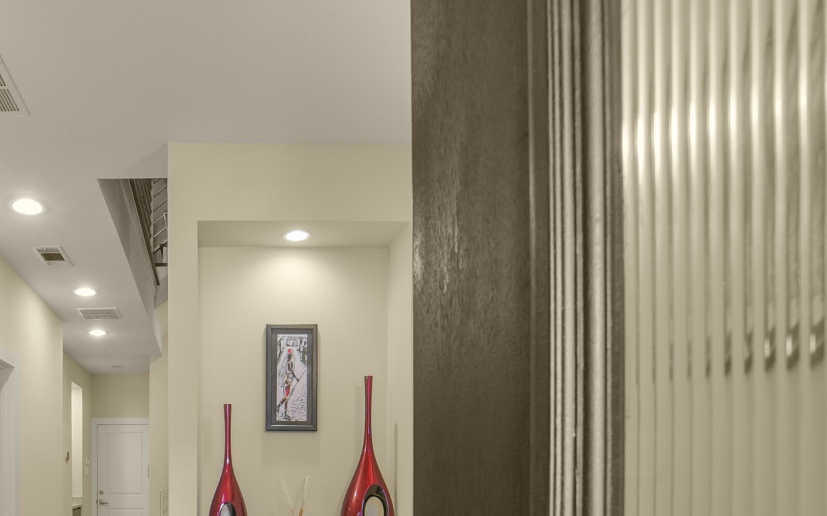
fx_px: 563
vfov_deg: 44.2
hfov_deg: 66.7
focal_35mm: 25
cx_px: 182
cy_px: 478
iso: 500
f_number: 11
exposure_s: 1/8
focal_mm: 14
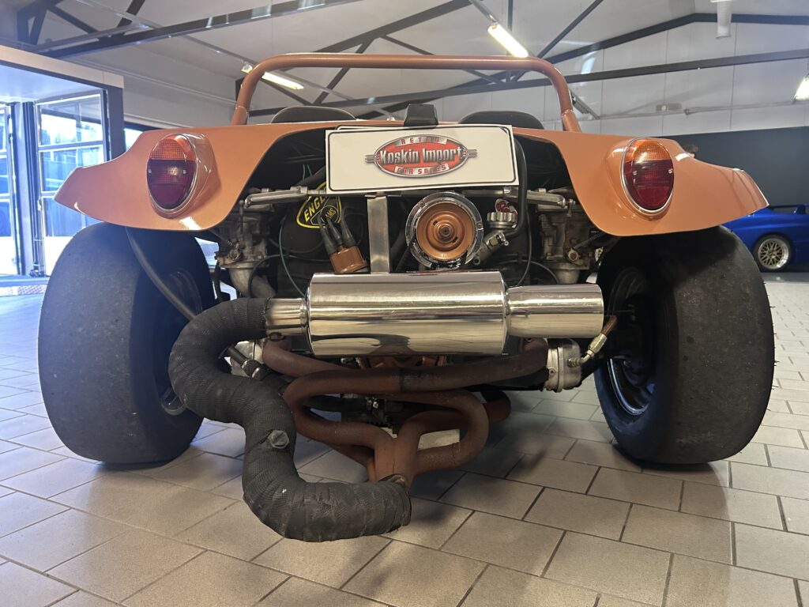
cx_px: 404
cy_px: 304
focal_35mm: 26
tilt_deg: -5.6
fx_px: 608
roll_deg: -0.2
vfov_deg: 53.1
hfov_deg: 67.3
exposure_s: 1/50
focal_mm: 5.7
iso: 320
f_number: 1.5
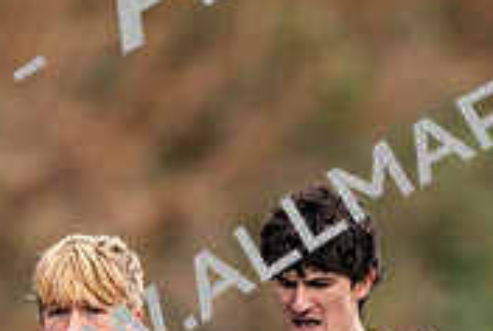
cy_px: 464
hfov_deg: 1.0
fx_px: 27106
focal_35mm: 1976
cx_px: 266
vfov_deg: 0.7
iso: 1600
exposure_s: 1/2500
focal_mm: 600
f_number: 4
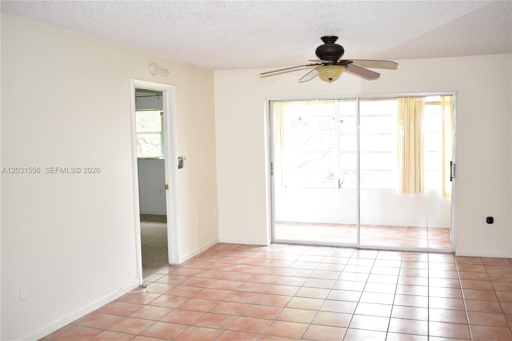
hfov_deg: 57.2
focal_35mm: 33
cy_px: 170
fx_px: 469
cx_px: 256
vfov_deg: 40.0
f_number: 4.5
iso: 560
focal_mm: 22
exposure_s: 1/60
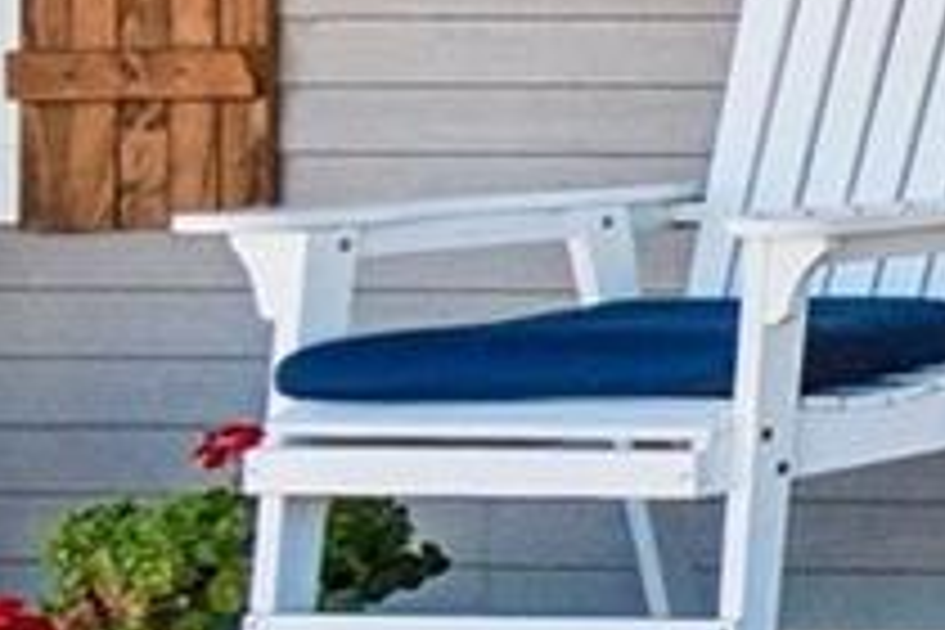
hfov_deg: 9.6
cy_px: -158
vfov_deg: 11.7
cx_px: 3298
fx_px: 2992
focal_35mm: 114
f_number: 8
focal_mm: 10
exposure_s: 1/250
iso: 400
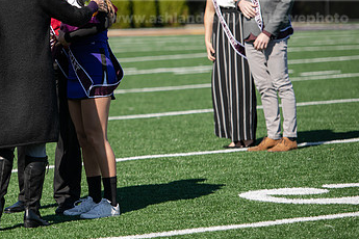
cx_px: 62
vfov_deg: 5.4
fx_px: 2513
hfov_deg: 8.2
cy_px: 40
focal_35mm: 252
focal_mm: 150
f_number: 3.5
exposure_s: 1/1600
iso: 200
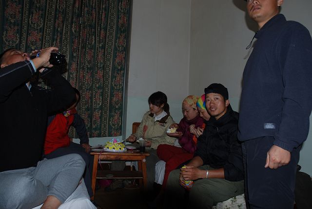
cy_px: 104
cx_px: 156
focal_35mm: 27
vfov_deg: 48.0
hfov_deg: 67.3
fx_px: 234
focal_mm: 18
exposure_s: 1/60
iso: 100
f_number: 8
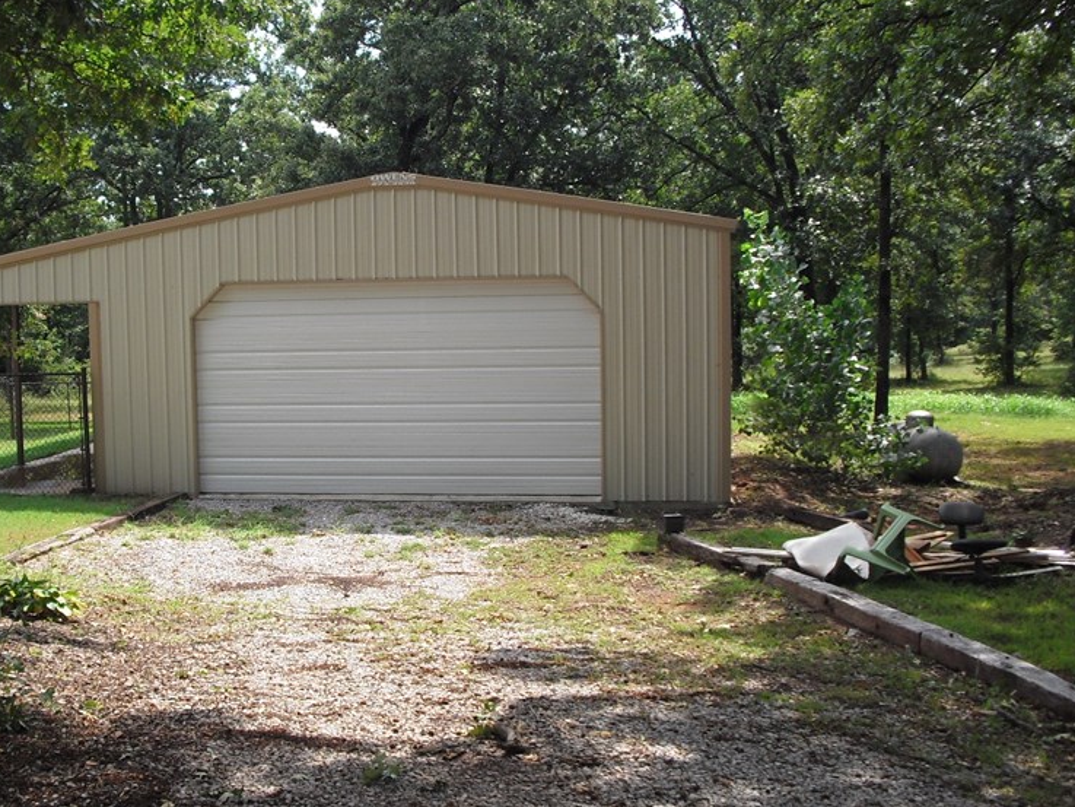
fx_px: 1553
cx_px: 360
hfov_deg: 37.8
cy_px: 412
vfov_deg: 29.1
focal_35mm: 50
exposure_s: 1/80
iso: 100
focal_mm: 6.3
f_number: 7.8
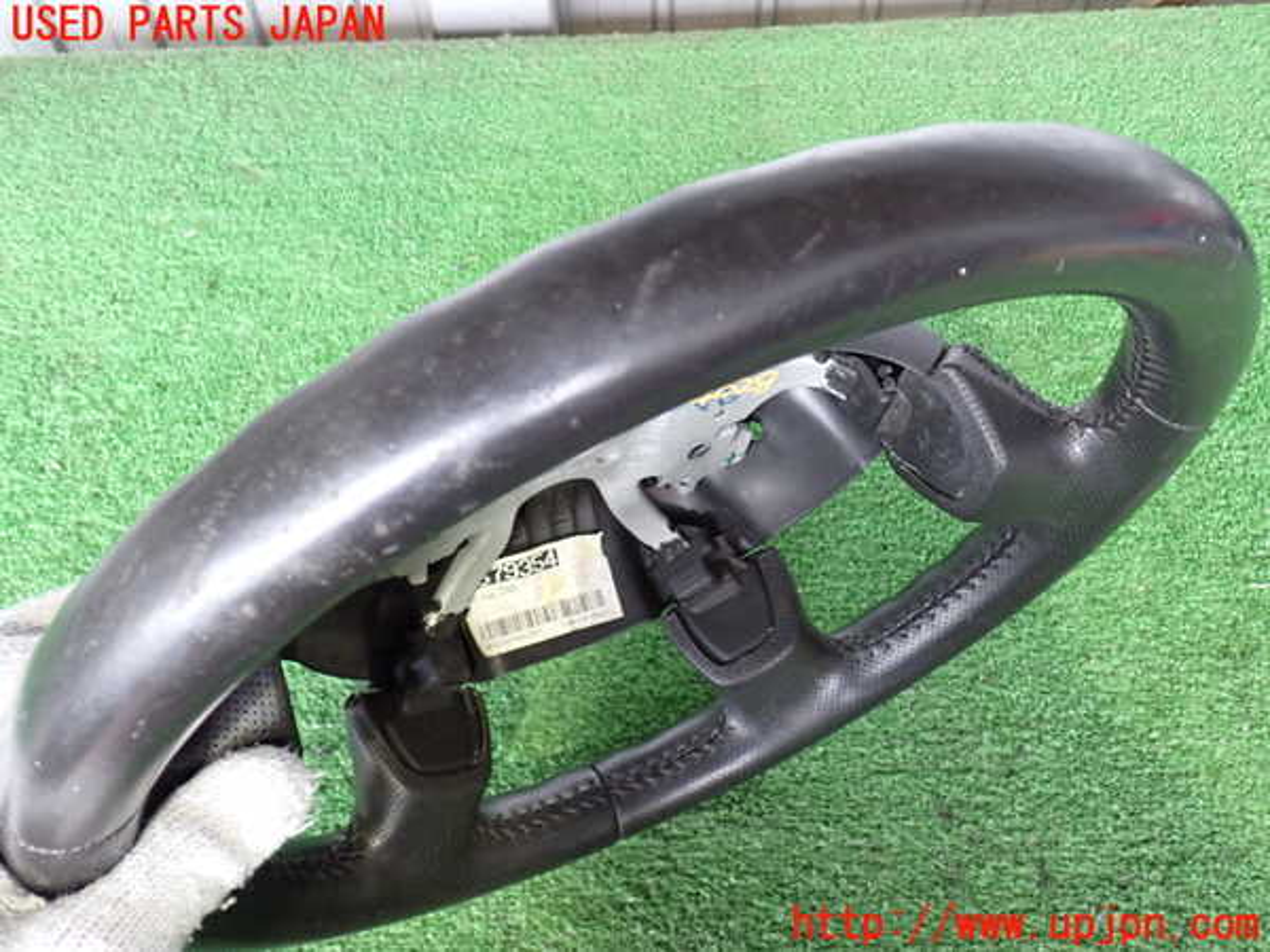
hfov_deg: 56.8
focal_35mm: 32
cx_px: 635
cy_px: 476
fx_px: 1174
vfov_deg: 44.2
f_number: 2.4
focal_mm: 5.79
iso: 640
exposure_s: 1/30
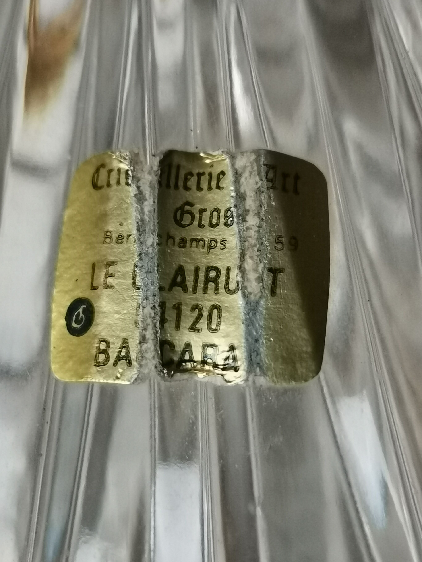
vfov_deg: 23.8
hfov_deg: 18.0
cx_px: 211
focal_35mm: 82
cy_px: 281
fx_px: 1333
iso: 320
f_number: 1.8
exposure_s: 1/38.7
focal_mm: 5.58
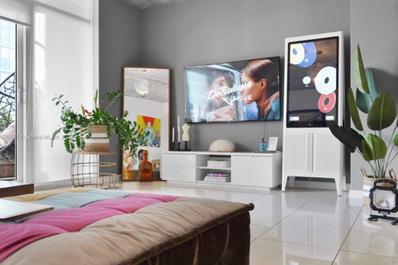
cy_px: 137
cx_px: 201
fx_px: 343
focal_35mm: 31
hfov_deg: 60.3
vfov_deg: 42.3
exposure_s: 1/10
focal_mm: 29
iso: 100
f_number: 3.5
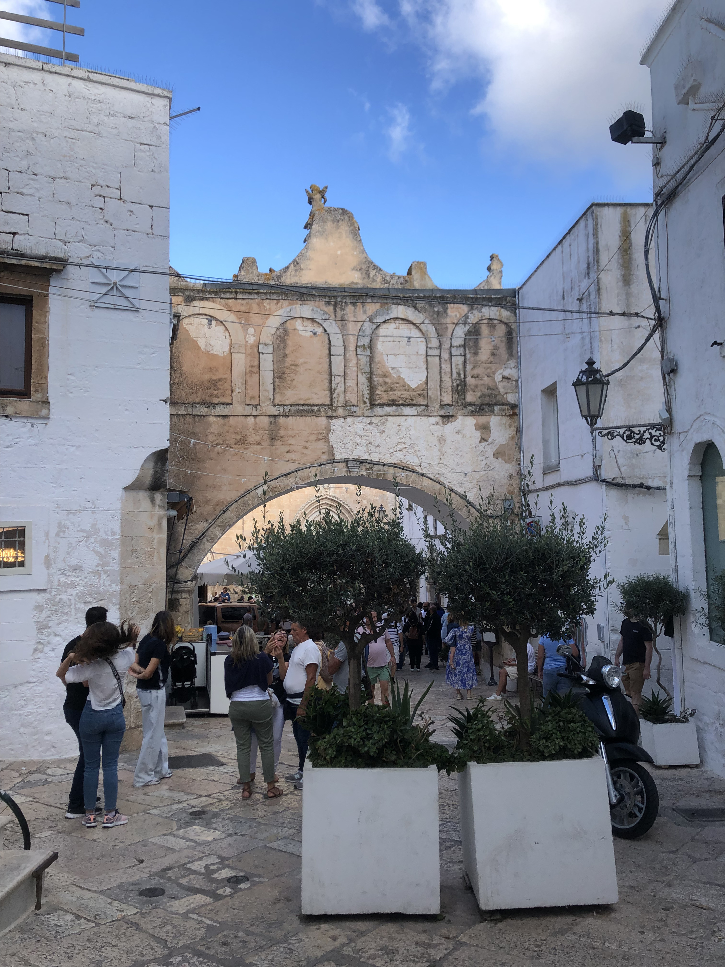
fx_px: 782
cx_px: 362
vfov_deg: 63.4
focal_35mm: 28
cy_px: 484
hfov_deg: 49.7
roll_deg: +1.9
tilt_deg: +3.5
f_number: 1.8
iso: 20
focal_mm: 4
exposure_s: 1/540
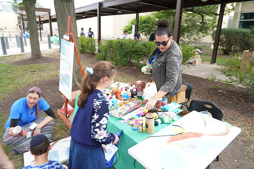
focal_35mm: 24
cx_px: 127
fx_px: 169
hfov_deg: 73.7
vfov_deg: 53.2
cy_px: 84
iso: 160
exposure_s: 1/80
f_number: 5
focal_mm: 24
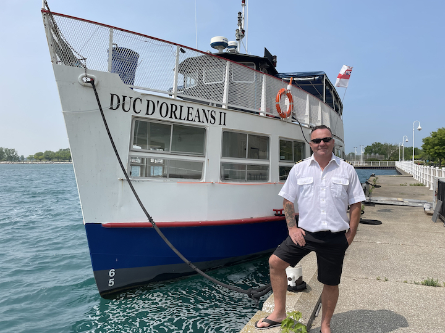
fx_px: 334
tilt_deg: -0.5
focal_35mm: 26
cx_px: 222
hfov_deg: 67.3
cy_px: 166
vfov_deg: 53.1
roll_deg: +0.1
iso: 32
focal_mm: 4.2
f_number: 1.6
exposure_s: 1/4000
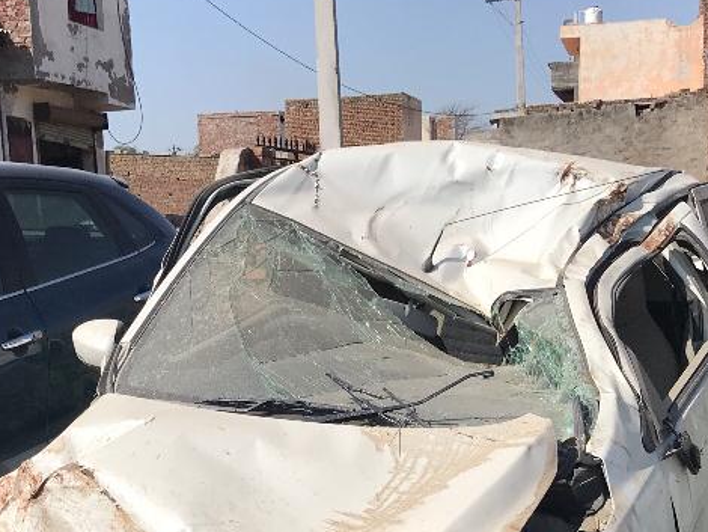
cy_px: 547
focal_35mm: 60
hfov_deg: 32.2
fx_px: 1228
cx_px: 325
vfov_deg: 23.3
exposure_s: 1/3195
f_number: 1.8
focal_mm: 3.99
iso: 20
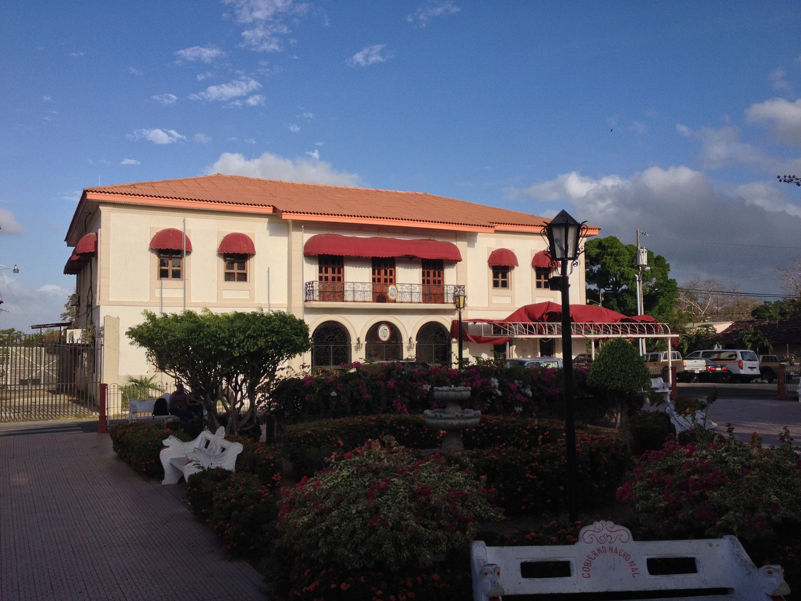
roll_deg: +1.7
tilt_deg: -0.6
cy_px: 300
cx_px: 400
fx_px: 810
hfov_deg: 52.6
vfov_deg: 40.7
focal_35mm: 35
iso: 50
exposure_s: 1/2513
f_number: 2.4
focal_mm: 4.28
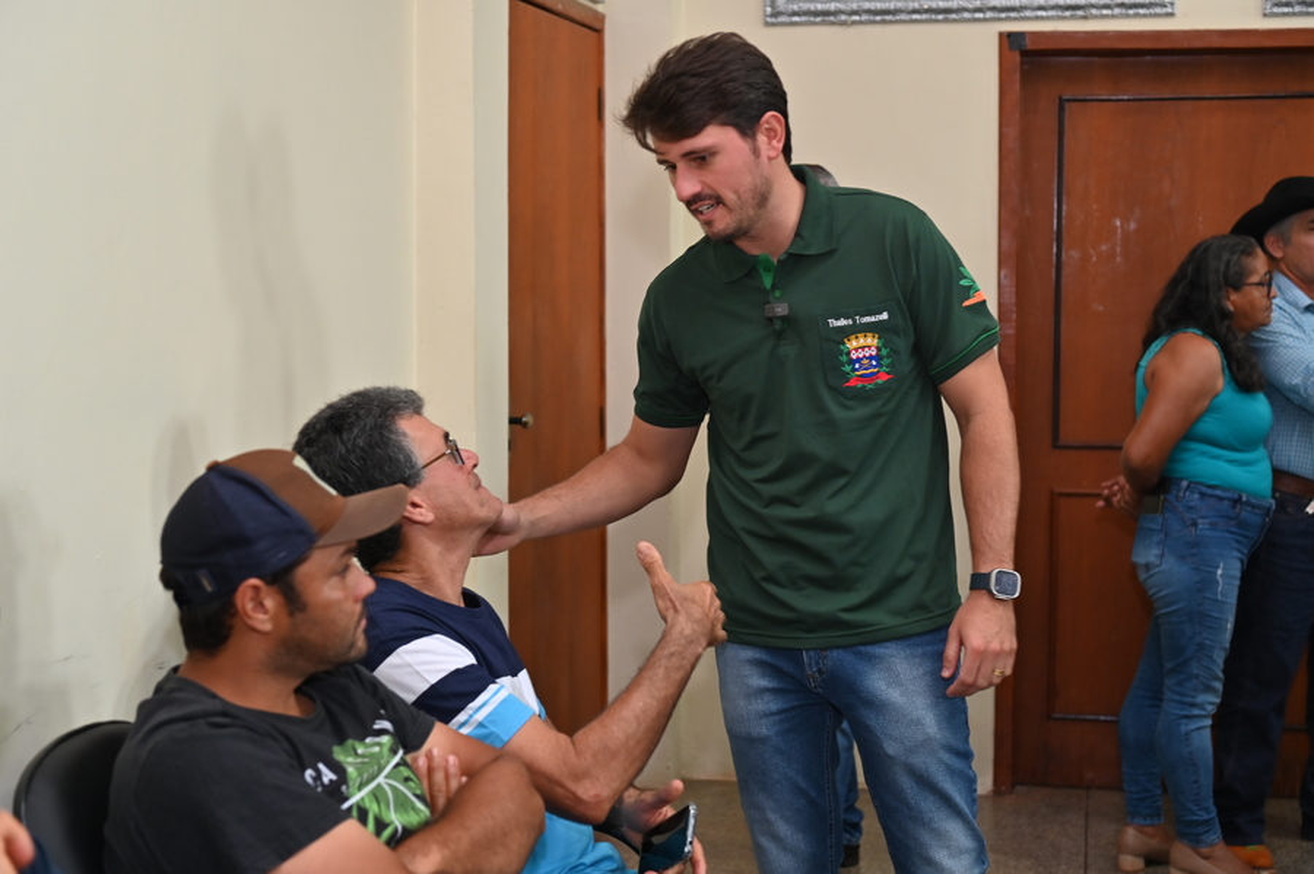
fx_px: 2116
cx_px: 657
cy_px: 437
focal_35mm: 58
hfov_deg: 34.5
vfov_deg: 23.4
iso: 1250
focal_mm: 58
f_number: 4
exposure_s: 1/125
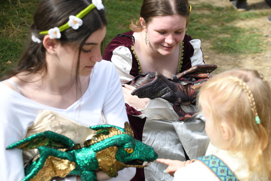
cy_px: 90
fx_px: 730
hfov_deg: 21.0
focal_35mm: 97
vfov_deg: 14.1
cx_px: 136
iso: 200
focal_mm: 65
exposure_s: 1/640
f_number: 5
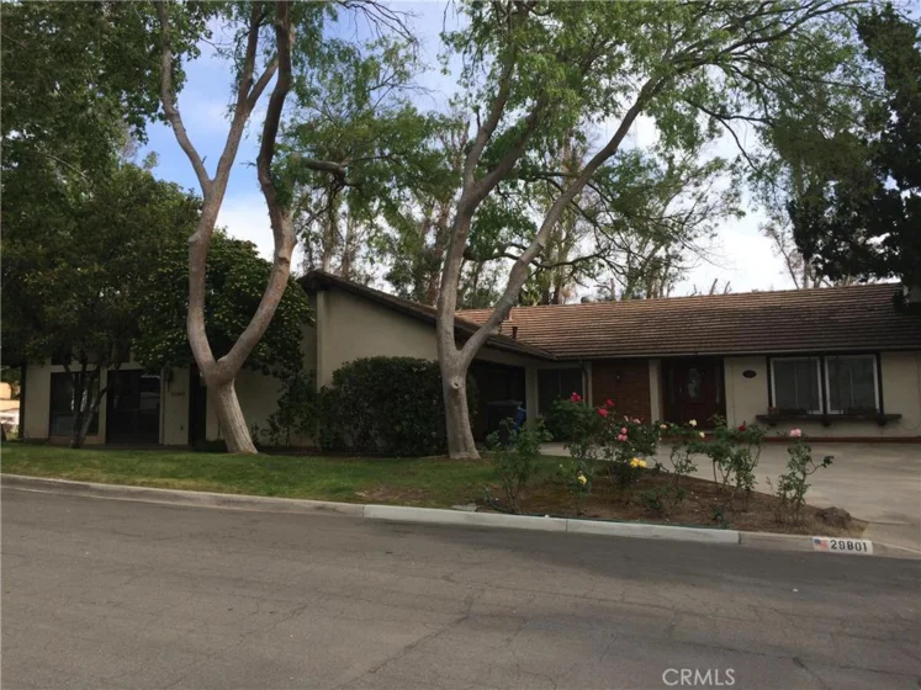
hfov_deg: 61.7
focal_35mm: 29
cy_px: 345
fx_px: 771
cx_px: 460
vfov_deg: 48.2
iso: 32
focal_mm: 4.15
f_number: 2.2
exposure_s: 1/1109
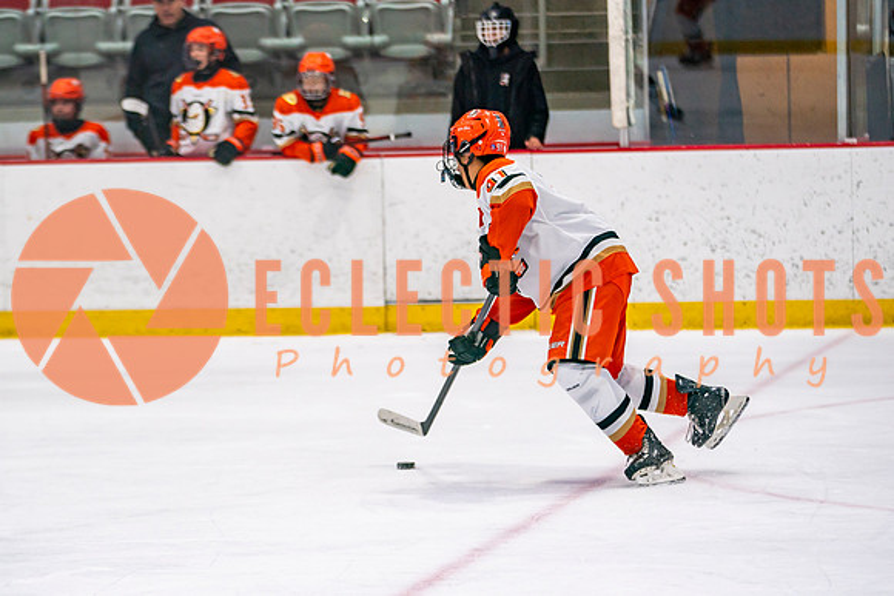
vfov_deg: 6.7
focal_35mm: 204
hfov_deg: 10.1
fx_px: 5072
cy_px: 363
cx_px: 398
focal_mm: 135
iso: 500
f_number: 2.8
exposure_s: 1/640
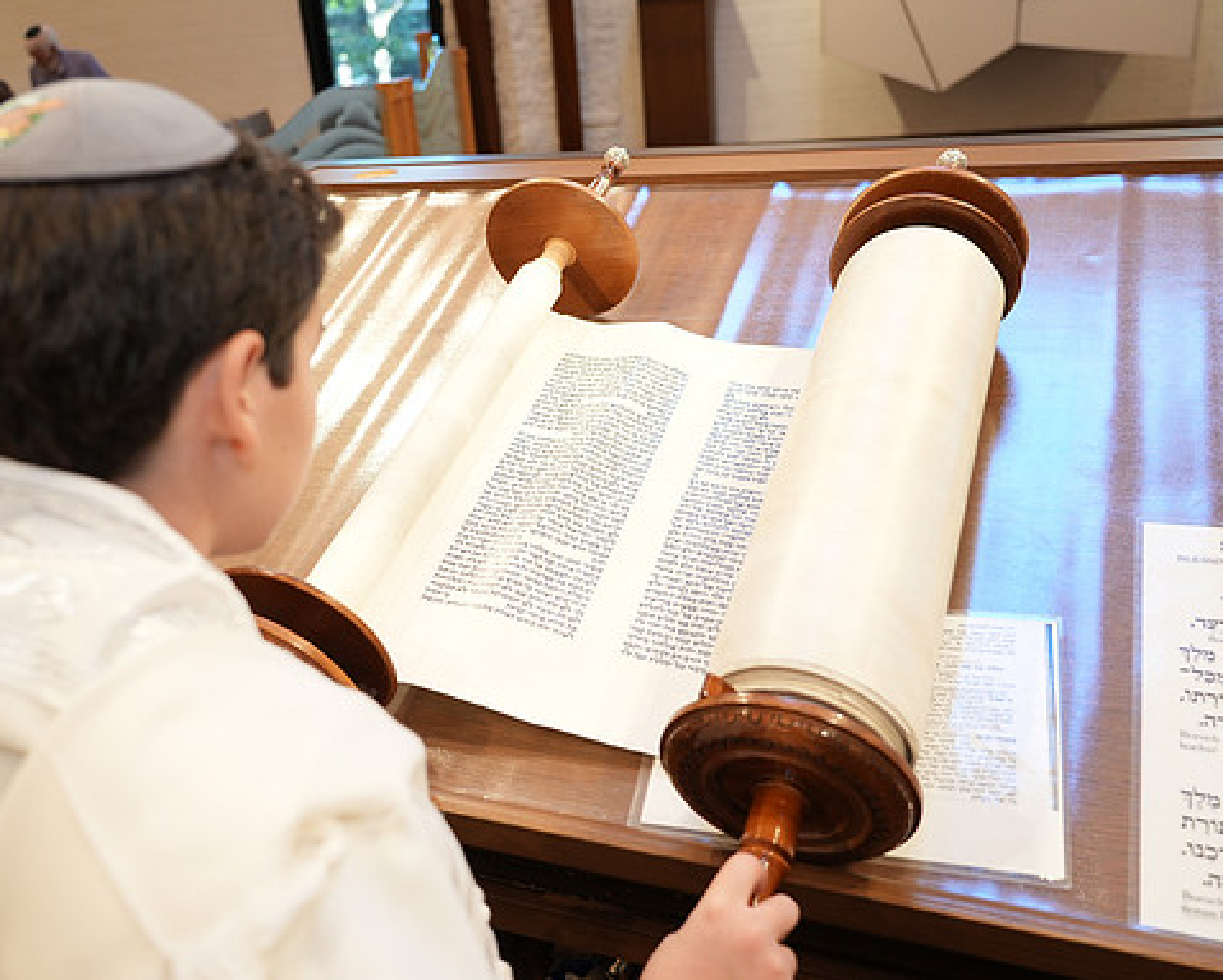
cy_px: 487
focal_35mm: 33
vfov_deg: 44.6
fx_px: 1195
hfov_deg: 53.9
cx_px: 509
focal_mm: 29
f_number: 4
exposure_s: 1/80
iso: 640
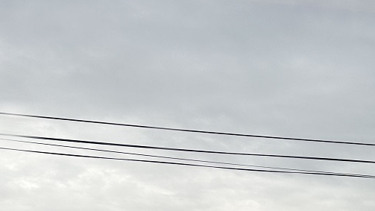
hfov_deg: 33.8
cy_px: 300
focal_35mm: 62
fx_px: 617
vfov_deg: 17.7
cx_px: 192
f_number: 1.5
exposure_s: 1/513
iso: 50
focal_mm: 5.7
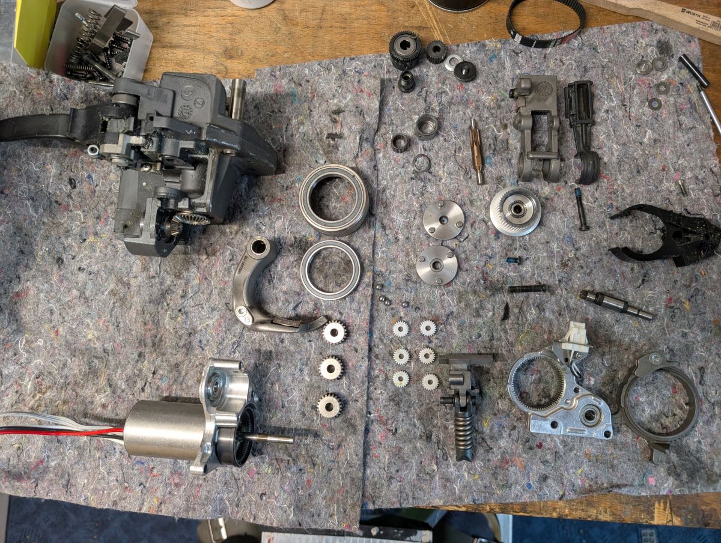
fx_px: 501
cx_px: 360
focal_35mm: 24
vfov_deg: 57.0
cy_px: 272
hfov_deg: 71.5
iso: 166
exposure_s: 1/33.3
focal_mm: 6.9
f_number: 1.68
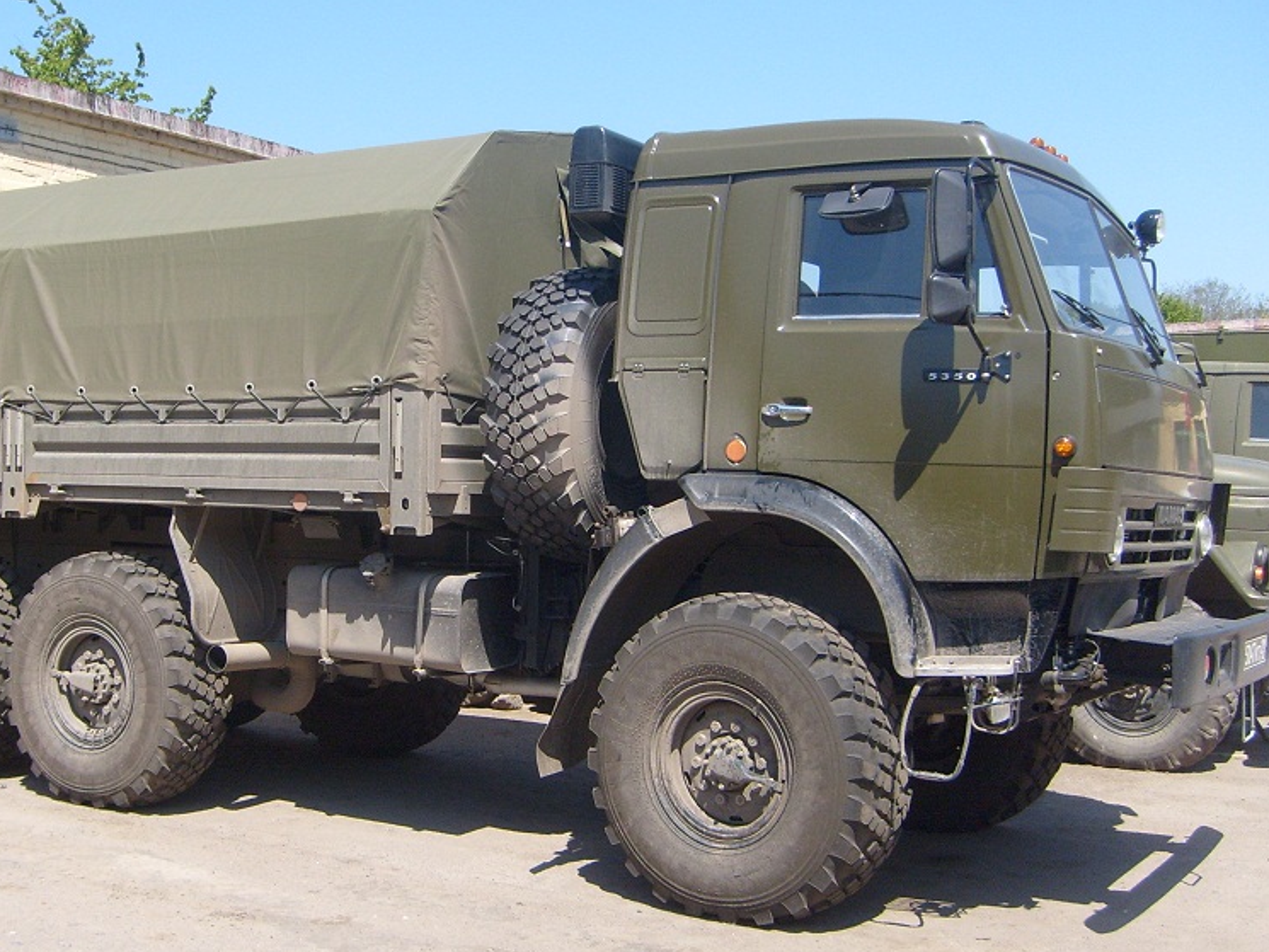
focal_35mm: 47
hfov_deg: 40.1
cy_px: 509
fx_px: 1723
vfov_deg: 30.9
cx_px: 465
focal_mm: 5.8
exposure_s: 1/180
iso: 80
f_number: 7.1
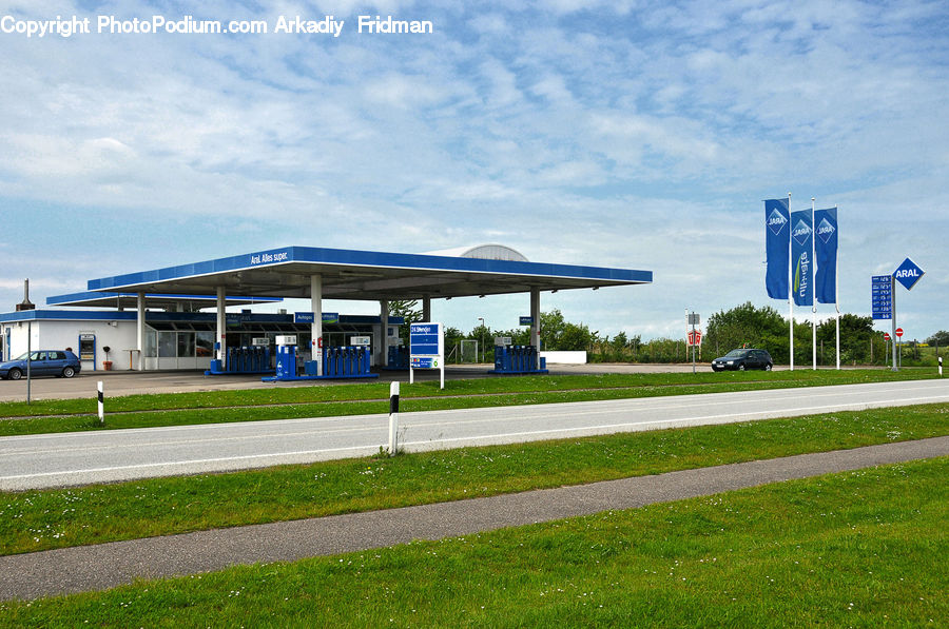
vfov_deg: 36.8
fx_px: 947
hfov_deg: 53.2
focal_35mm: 36
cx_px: 474
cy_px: 314
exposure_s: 1/1000
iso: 200
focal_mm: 24
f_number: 7.1
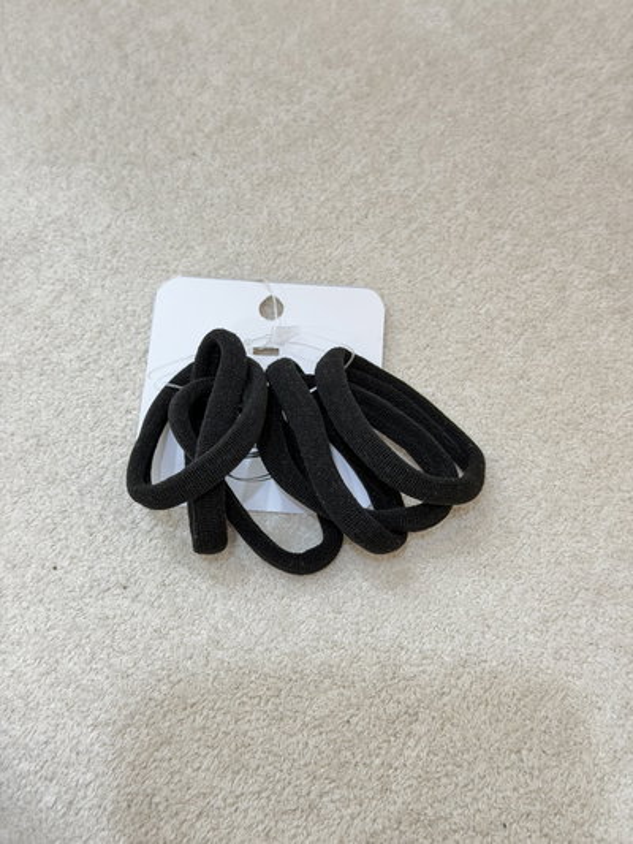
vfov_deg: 39.6
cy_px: 422
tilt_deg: -60.7
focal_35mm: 48
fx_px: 1170
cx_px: 316
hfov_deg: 30.3
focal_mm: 6.76
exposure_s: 1/33
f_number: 1.78
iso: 250
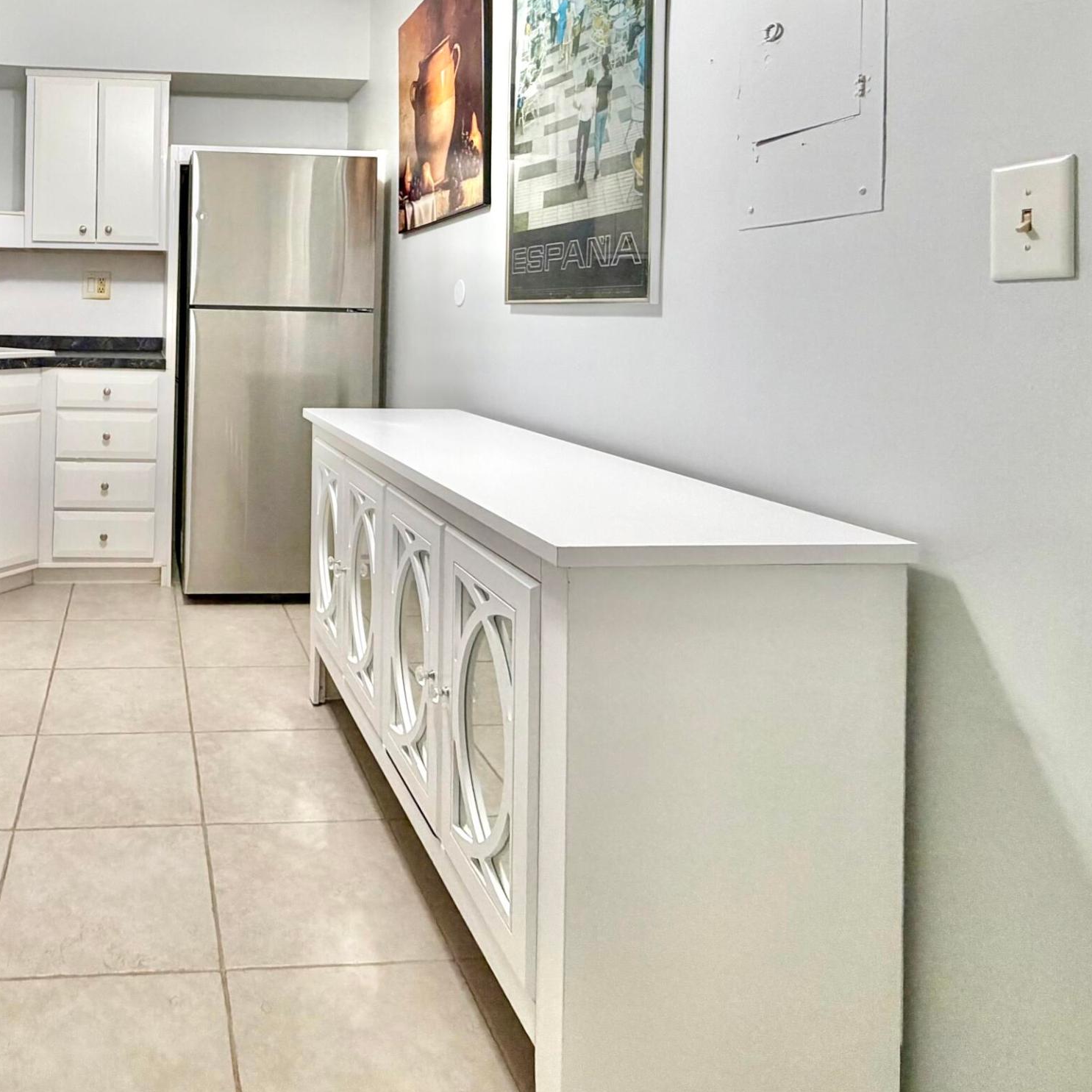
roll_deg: -0.7
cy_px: 312
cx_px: 208
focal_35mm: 24
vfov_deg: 62.3
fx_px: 857
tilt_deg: +0.0
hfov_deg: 59.6
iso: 200
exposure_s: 1/60
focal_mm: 2.22
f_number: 2.2
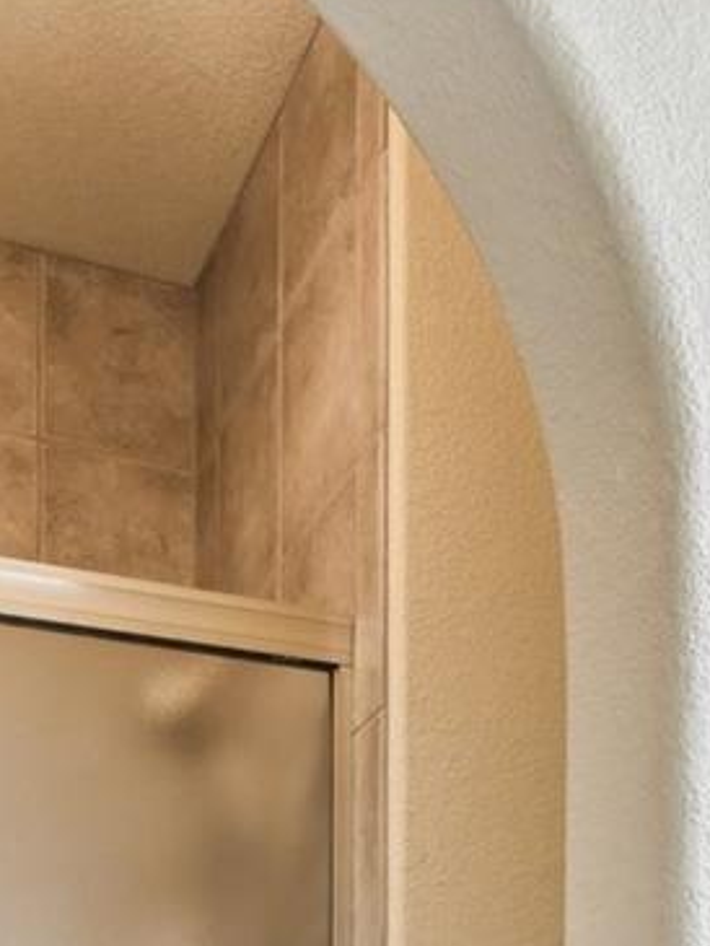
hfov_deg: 24.7
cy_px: 1311
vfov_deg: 26.3
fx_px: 1613
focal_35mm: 59
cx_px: 472
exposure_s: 1/15
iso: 400
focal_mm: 14
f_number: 11
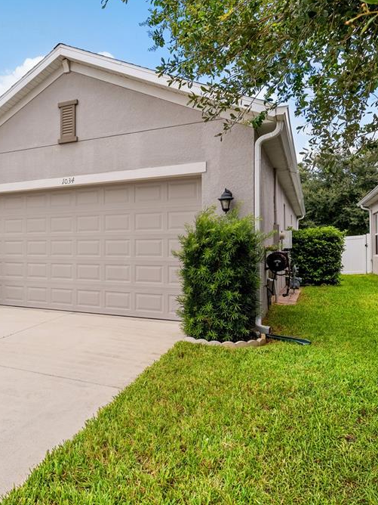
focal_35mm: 28
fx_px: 408
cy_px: 249
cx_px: 39
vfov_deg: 63.4
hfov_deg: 45.2
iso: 100
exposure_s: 1/60
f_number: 8
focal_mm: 19
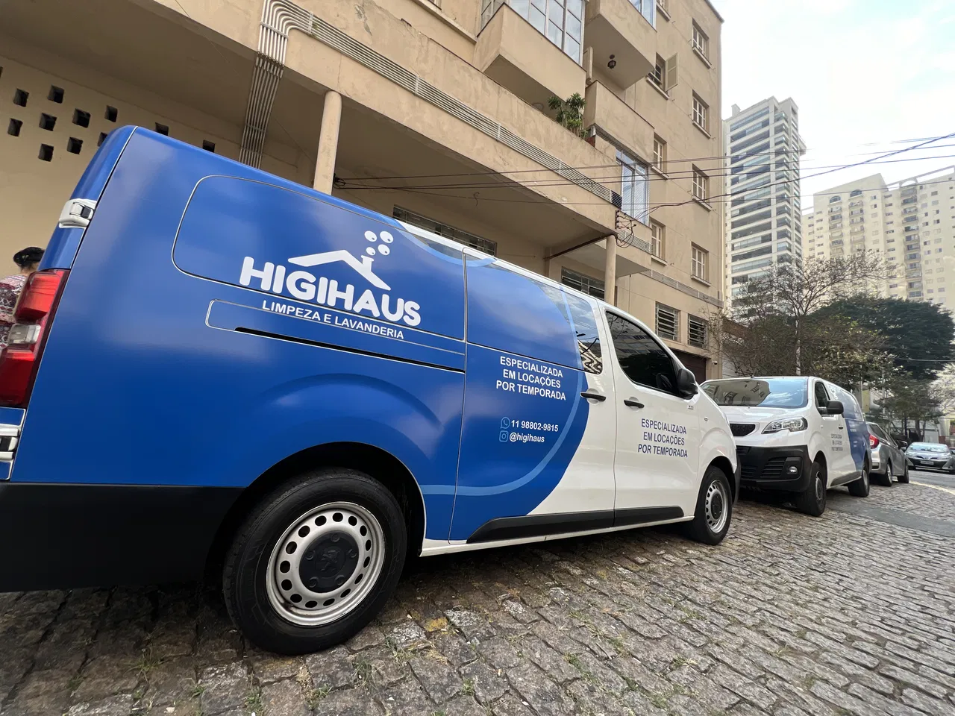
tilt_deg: +7.9
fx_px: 359
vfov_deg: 89.9
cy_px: 358
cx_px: 478
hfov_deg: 106.2
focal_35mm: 13
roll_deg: -3.6
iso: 32
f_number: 1.8
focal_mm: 1.57
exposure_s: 1/239
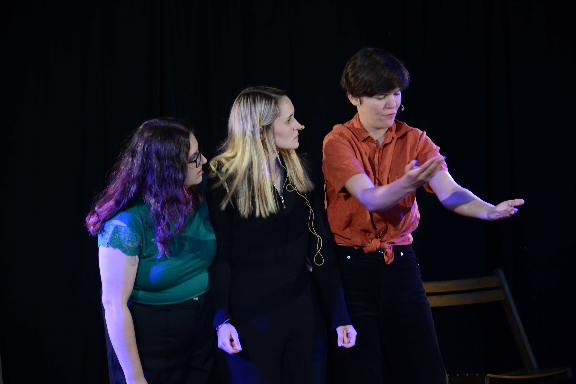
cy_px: 192
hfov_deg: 13.0
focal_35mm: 158
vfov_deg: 8.7
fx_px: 2520
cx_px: 288
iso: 800
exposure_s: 1/100
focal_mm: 105
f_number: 5.6
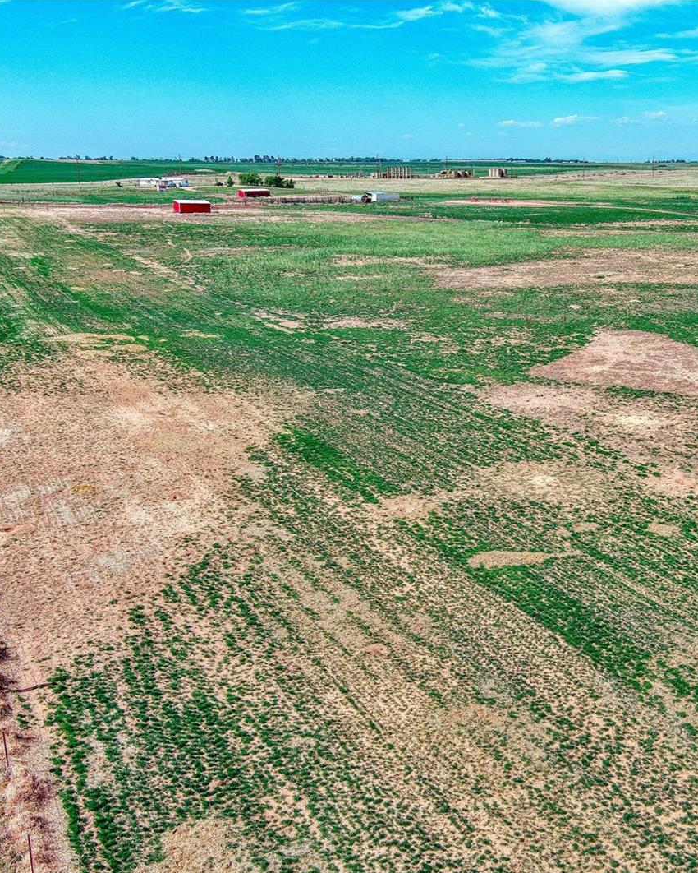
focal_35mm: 41
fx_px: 1058
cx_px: 517
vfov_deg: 44.8
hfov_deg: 35.7
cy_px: 436
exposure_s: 1/1534
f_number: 2.8
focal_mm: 10.6
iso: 100
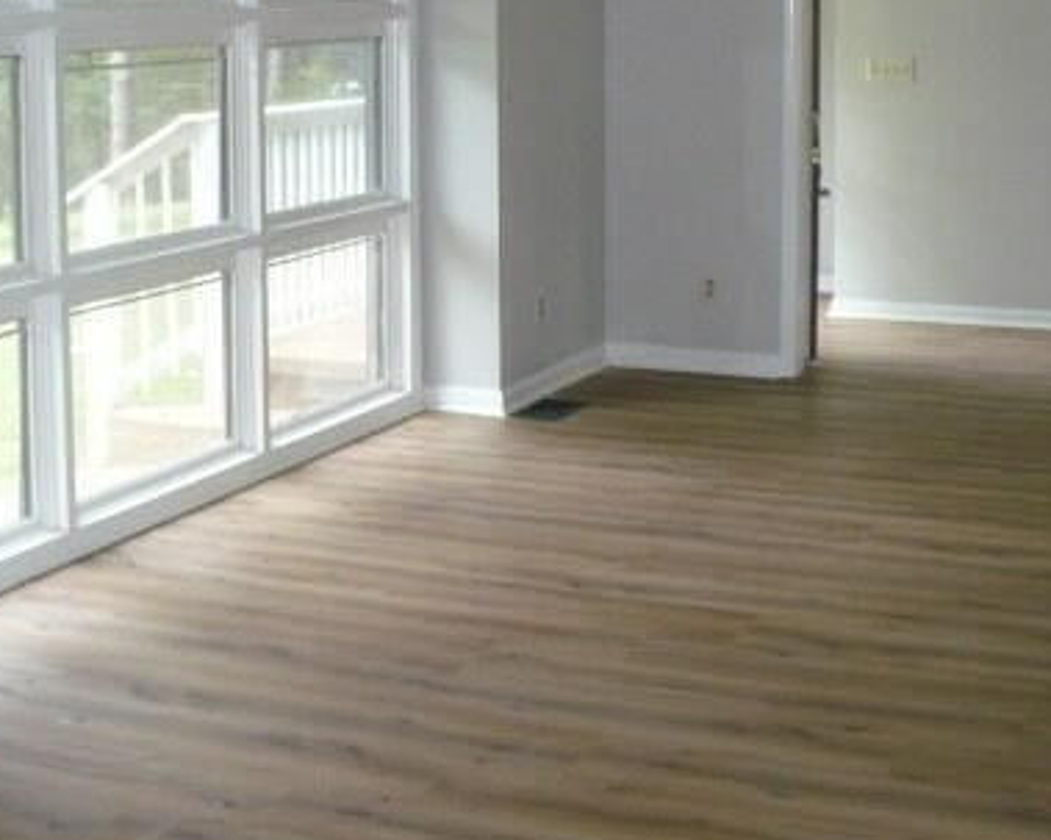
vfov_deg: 24.7
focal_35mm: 61
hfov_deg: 30.9
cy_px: 213
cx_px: 402
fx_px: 1897
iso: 400
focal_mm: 6.1
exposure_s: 1/30
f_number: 2.8
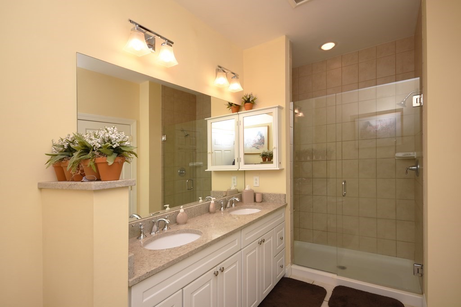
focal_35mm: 17
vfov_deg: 69.7
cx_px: 230
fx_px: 221
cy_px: 154
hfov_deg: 92.4
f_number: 5.6
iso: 100
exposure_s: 1/60
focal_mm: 11.5
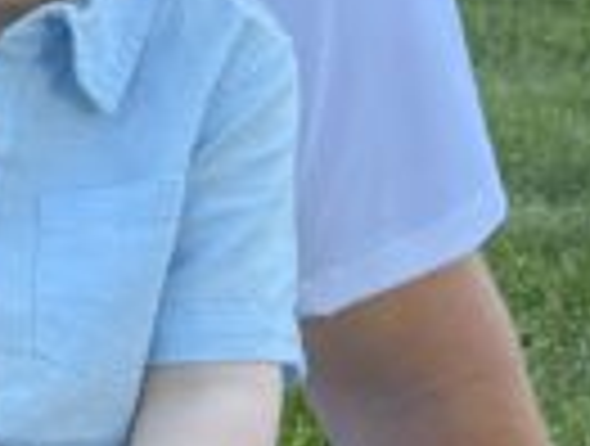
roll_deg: -3.5
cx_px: -788
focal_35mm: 187
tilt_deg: -13.6
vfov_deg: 8.0
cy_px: 288
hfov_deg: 9.5
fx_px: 3196
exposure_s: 1/992
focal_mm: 6.76
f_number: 1.78
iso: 100
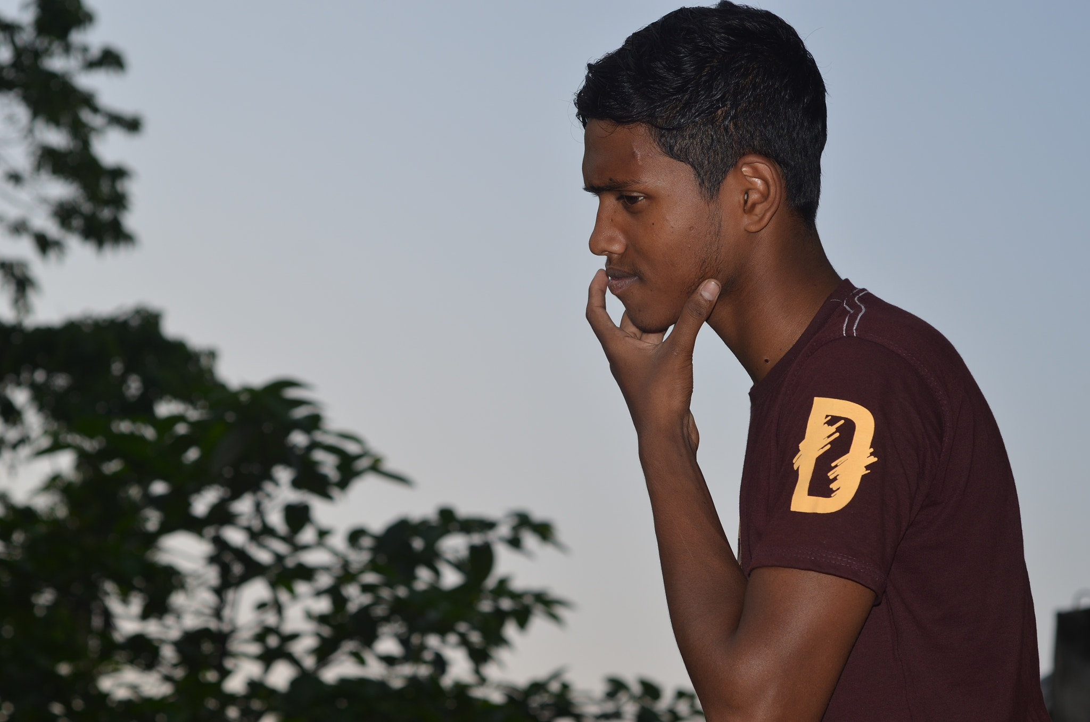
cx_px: 545
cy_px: 361
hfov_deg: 27.0
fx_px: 2266
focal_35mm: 75
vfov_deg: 18.1
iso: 100
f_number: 4.5
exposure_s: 1/250
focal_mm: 50
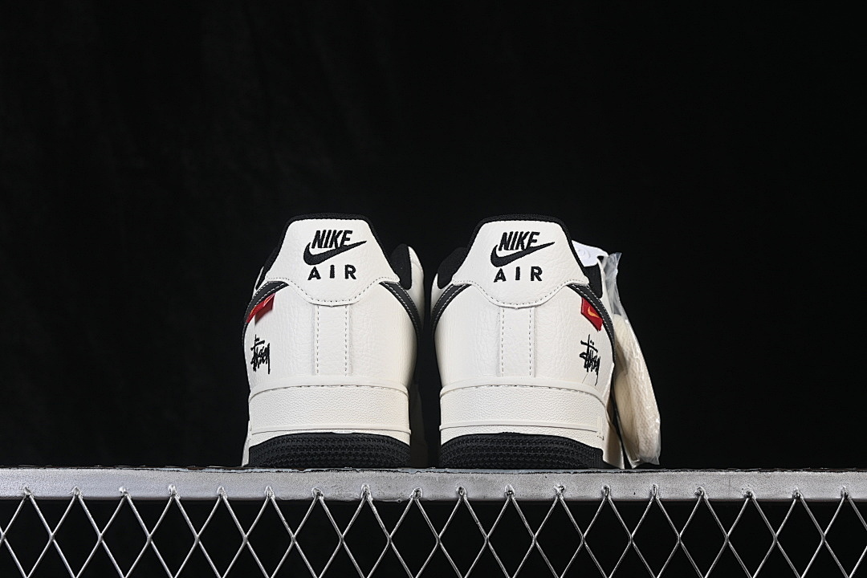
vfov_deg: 18.2
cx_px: 434
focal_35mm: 75
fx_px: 1806
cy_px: 289
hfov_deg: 27.0
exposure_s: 1/80
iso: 160
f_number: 8
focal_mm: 50
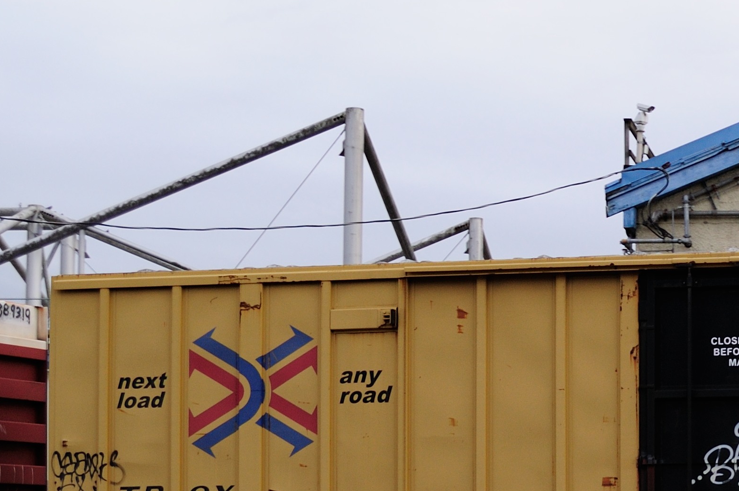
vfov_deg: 13.6
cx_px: 951
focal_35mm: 99
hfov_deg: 19.1
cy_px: 464
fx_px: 2030
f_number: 6.3
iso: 200
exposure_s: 1/160
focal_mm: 24
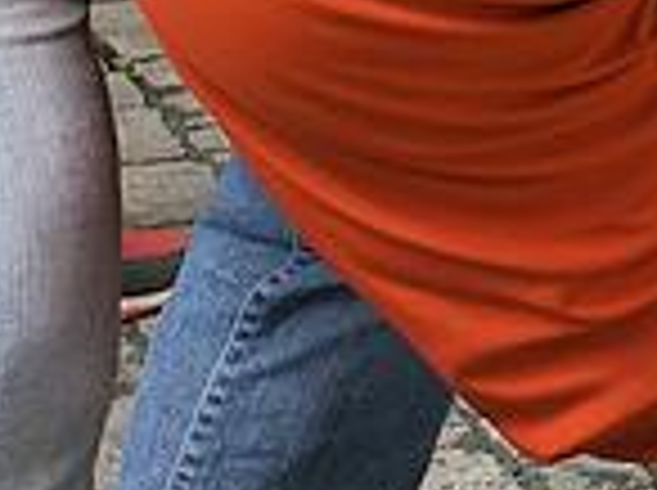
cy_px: -364
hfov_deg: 11.3
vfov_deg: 10.2
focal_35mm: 137
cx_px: 1706
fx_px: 2596
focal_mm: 5.43
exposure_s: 1/652
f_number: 1.89
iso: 44
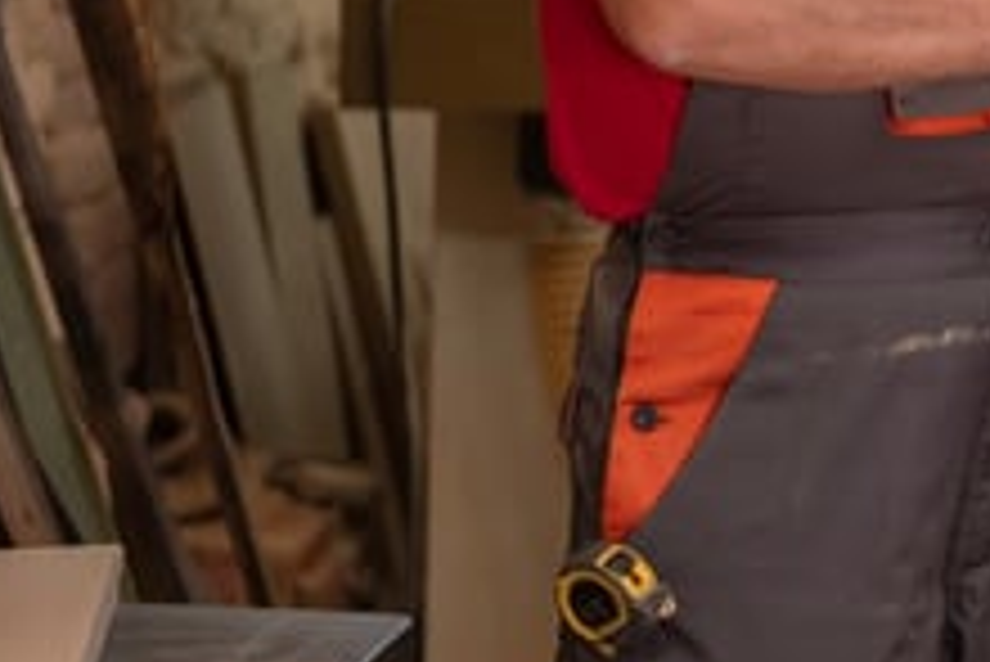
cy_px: -47
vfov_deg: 11.1
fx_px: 3357
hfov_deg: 15.0
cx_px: 1665
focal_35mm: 122
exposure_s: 1/500
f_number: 1.4
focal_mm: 35
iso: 640
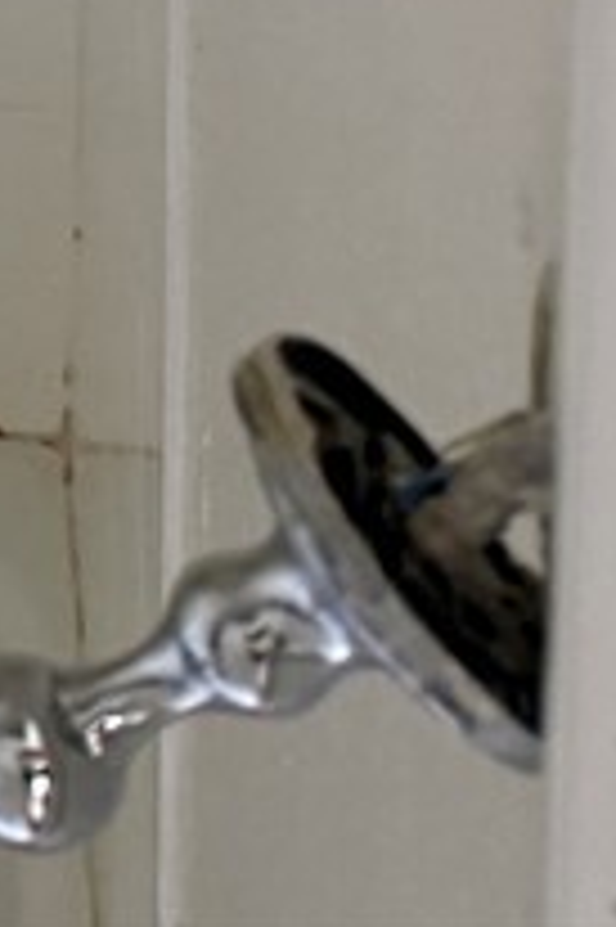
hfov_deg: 8.2
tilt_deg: -10.2
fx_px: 3188
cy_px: -783
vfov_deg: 14.4
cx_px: -1560
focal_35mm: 124
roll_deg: +6.4
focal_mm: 6.76
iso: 320
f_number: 1.78
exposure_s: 1/60
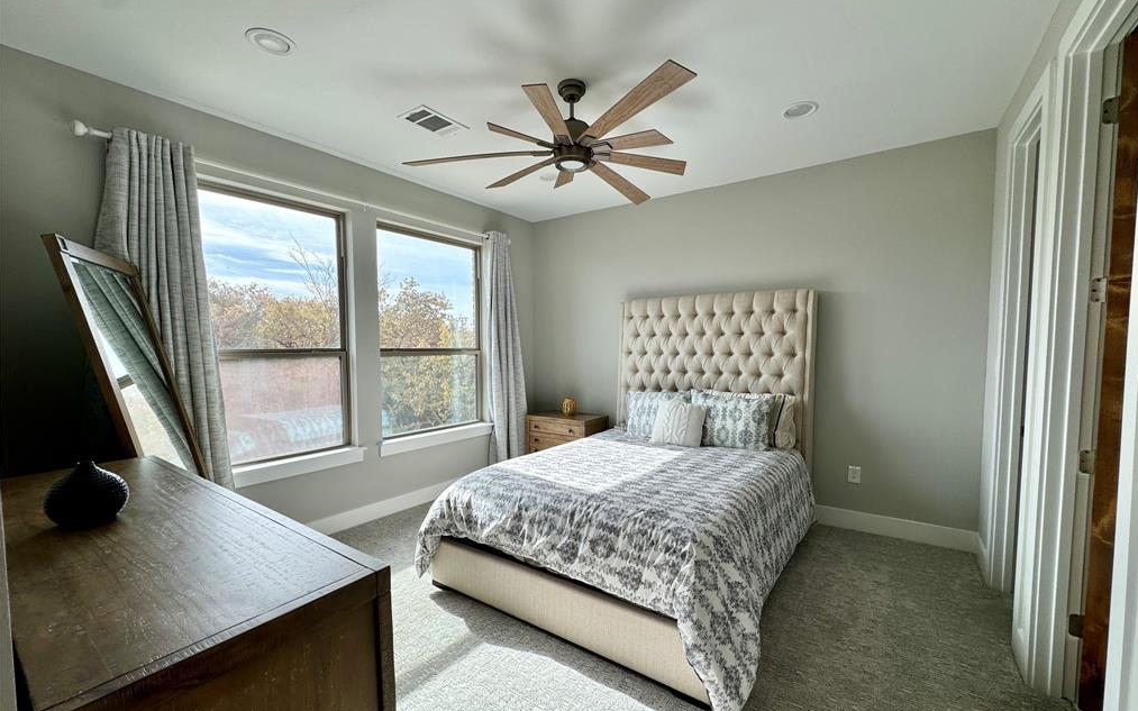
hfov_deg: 101.5
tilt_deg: -4.1
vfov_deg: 74.7
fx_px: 465
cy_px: 374
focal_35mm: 15
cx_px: 574
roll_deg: -0.3
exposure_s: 1/270
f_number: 2.2
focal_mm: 2.22
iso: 40
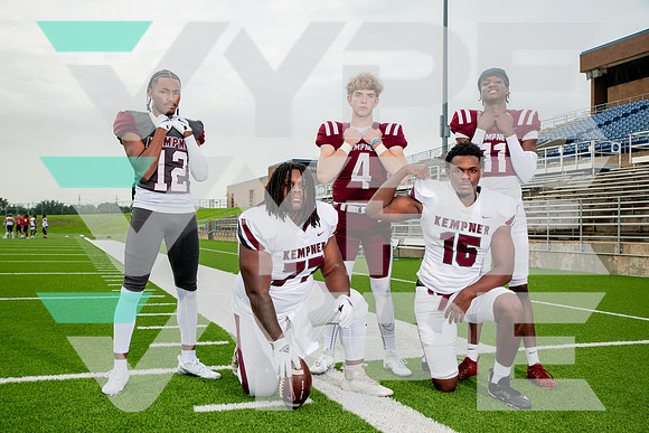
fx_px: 649
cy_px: 216
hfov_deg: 53.1
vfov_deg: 36.9
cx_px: 324
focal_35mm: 36
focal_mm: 36
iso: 125
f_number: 7.1
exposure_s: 1/320
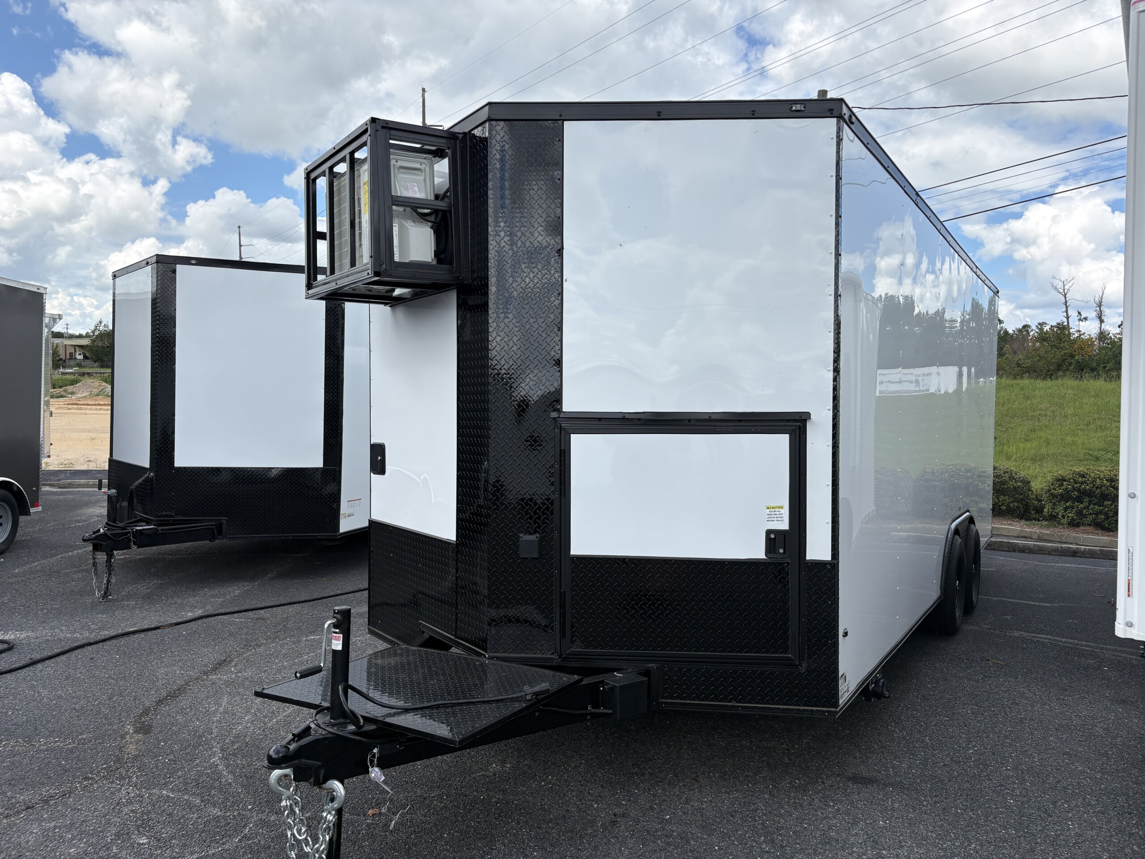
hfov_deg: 67.3
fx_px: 860
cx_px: 572
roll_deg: -0.8
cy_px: 430
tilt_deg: -2.1
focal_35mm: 26
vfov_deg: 53.1
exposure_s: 1/2865
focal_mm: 5.96
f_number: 1.6
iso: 50
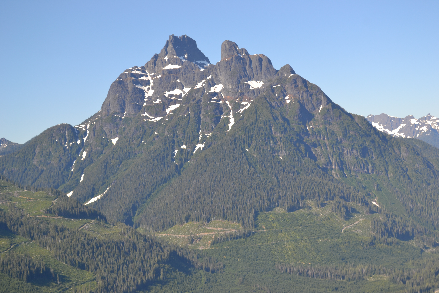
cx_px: 220
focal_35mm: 75
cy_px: 146
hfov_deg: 27.0
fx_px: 915
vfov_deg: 18.2
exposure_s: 1/250
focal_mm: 50
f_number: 8
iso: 100
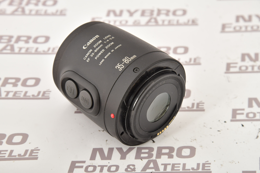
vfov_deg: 11.4
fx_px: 867
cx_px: 130
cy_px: 86
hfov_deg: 17.1
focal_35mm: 120
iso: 1000
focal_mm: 120
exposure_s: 1/200
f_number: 11
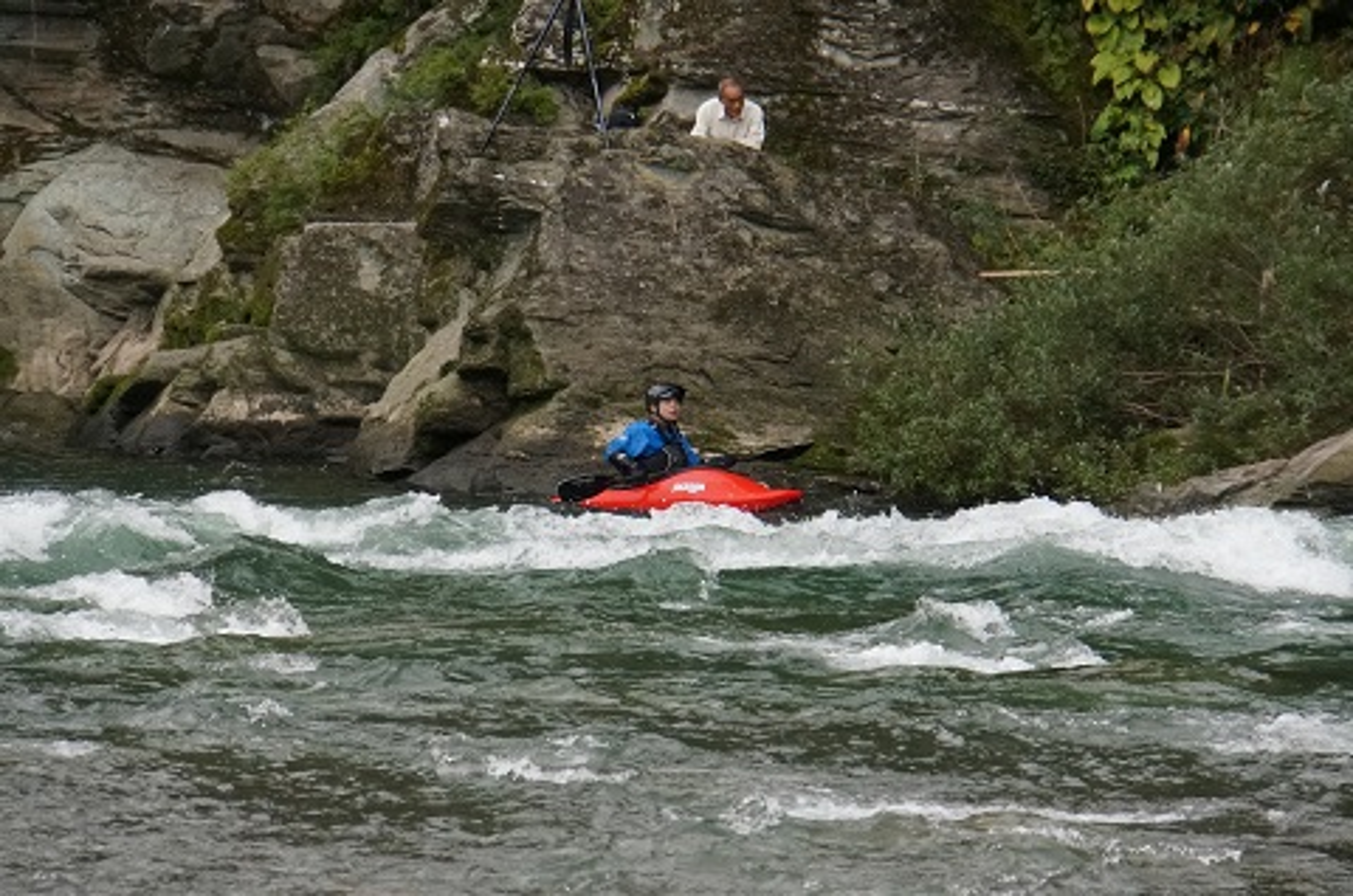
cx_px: 676
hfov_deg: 6.9
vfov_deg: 4.6
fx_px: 11252
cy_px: 448
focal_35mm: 300
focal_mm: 200
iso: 2000
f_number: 6.3
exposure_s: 1/2000
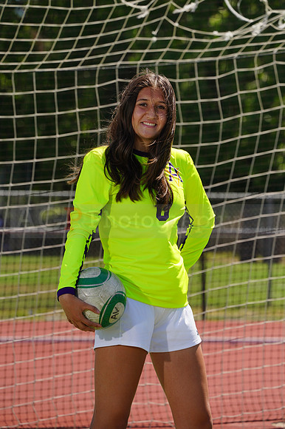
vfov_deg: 5.8
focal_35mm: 355
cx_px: 142
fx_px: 4220
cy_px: 214
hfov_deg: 3.9
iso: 200
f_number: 13
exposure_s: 1/250
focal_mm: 355
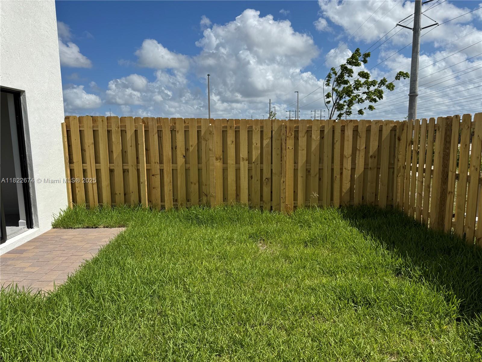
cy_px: 181
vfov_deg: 56.8
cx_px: 241
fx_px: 334
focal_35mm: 24
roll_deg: +1.1
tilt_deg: -8.0
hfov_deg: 71.6
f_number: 1.78
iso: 80
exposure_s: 1/7937
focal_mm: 6.76
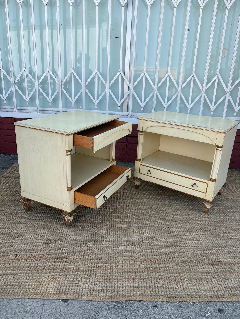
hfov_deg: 53.1
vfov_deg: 67.3
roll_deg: -3.1
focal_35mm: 26
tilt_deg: -16.1
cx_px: 120
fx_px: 240
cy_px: 160
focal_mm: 5.96
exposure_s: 1/739
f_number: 1.6
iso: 50
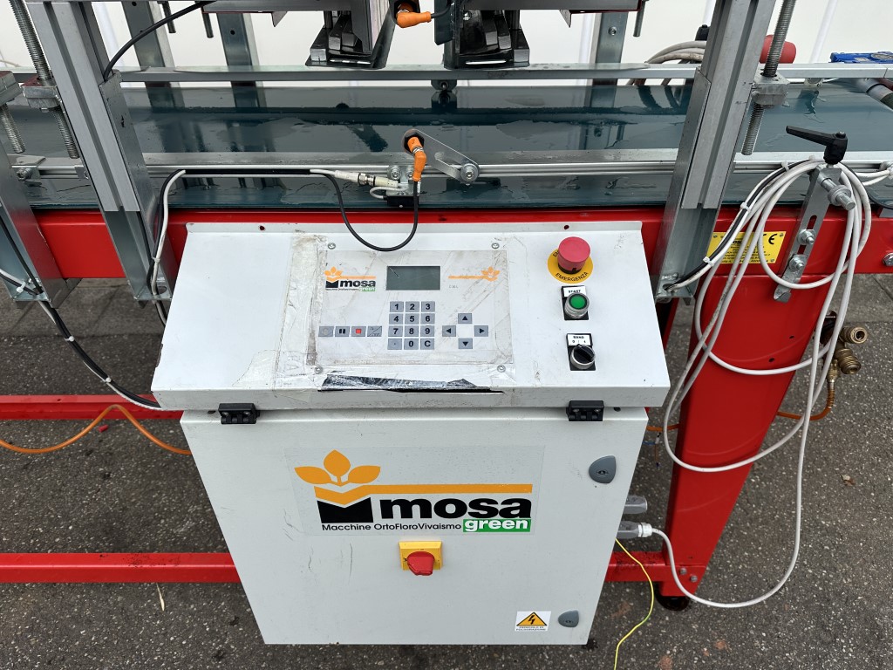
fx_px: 619
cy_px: 335
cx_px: 446
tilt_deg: -38.6
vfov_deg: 56.8
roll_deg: +1.1
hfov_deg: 71.6
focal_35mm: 24
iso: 80
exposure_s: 1/2070
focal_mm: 6.86
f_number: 1.78
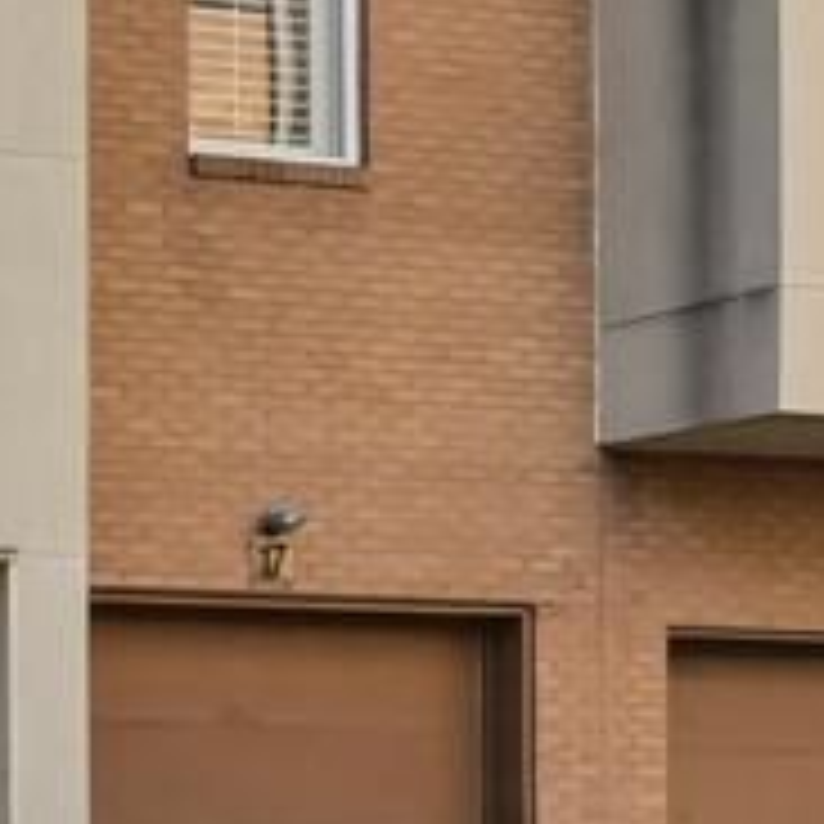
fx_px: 2757
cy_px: -144
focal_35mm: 102
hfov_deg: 16.1
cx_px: -234
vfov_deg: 16.4
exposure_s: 1/320
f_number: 8
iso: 400
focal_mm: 21.5
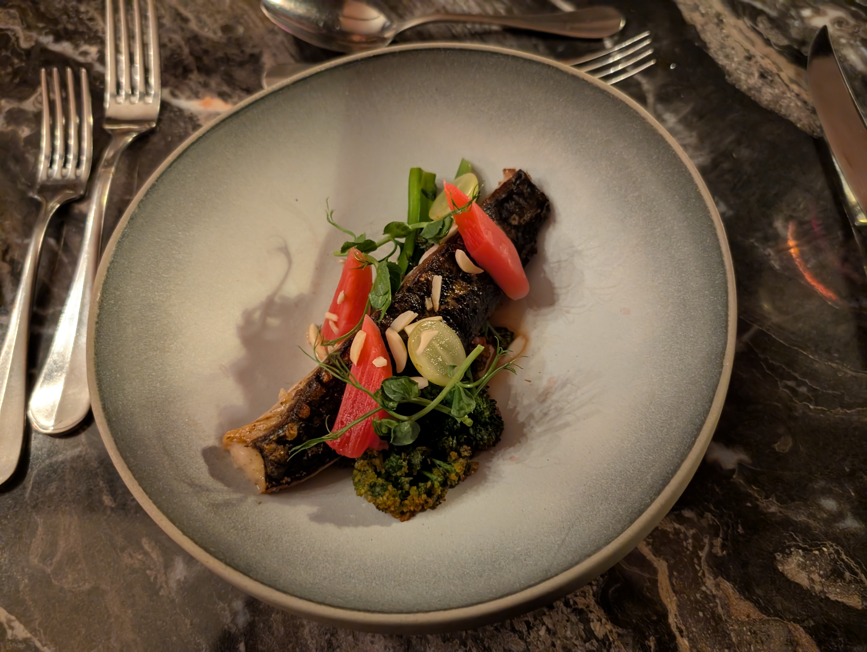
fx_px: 602
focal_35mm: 24
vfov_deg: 56.9
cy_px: 326
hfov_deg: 71.5
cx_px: 434
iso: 1317
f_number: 1.68
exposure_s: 1/15.6
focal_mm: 6.9
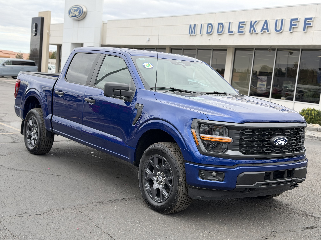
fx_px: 445
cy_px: 120
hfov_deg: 39.7
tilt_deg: -5.7
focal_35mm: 48
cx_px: 160
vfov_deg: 30.3
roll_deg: -5.8
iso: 64
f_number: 1.78
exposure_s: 1/917
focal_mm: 6.76
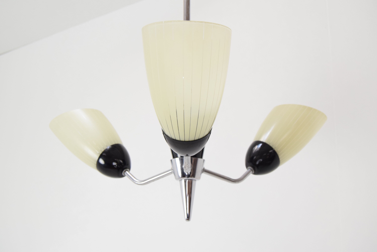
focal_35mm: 42
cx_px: 188
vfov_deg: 31.9
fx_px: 440
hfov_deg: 46.4
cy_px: 126
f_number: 6.3
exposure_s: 1/160
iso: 1600
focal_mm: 28
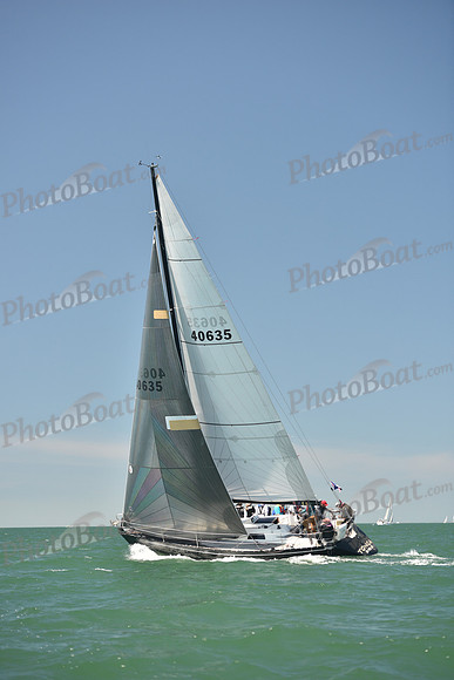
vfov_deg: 23.6
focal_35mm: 86
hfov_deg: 15.9
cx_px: 227
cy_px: 340
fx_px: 1626
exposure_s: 1/800
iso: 250
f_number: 3.2
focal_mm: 86
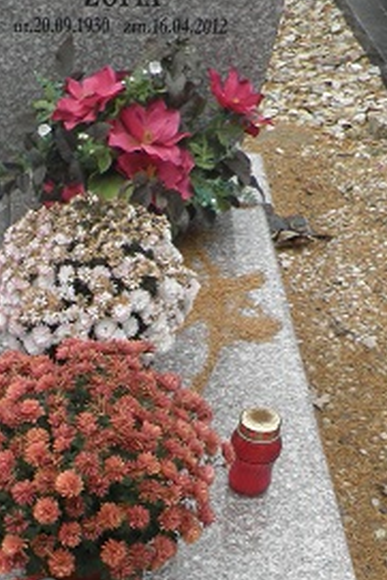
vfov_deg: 32.7
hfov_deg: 22.6
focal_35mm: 59
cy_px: 488
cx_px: 66
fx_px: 950
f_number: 3.3
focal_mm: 4.3
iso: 64
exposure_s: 1/60
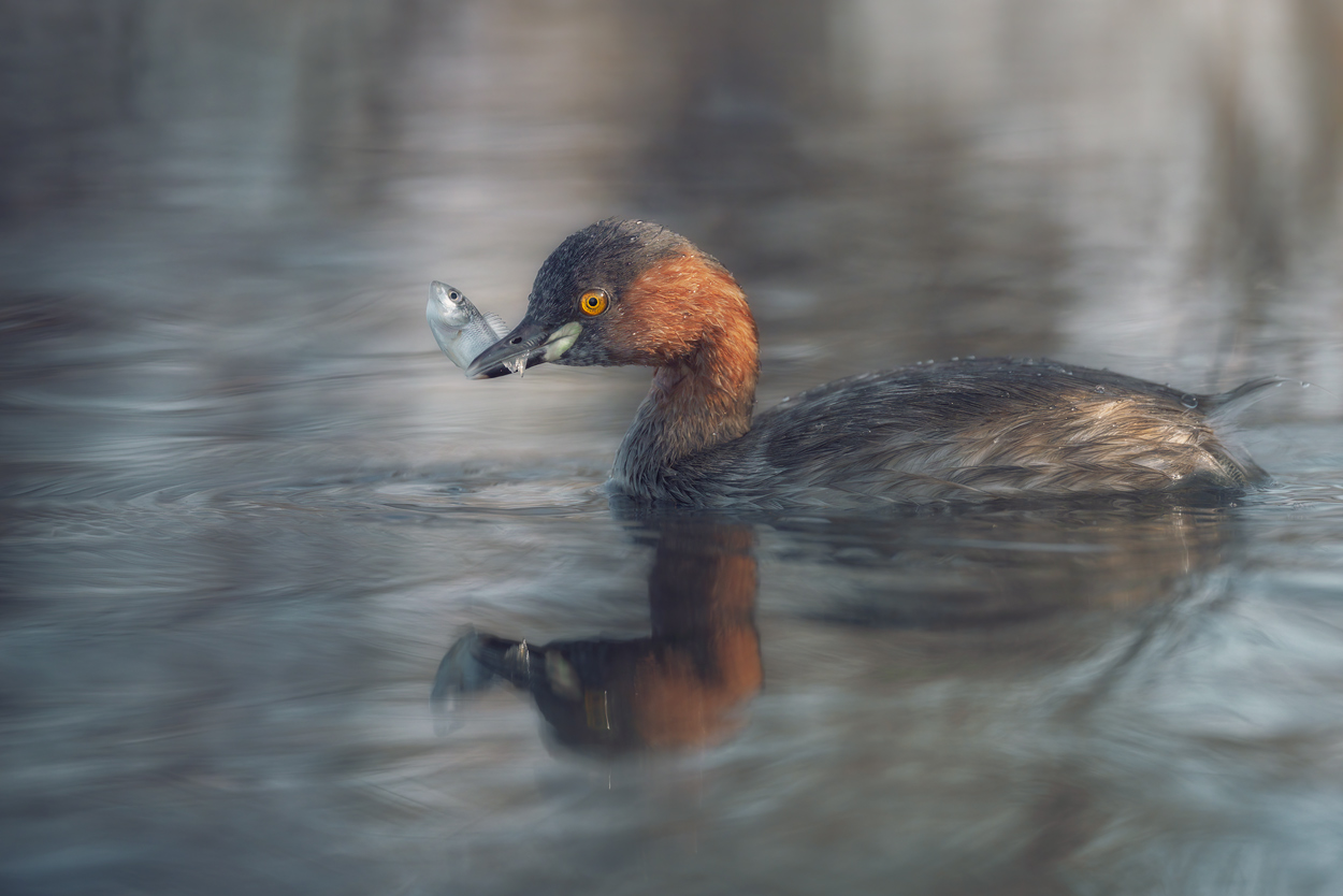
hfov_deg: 4.1
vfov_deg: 2.8
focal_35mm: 500
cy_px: 448
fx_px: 18656
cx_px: 672
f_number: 5.6
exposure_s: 1/4000
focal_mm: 500
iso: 2800
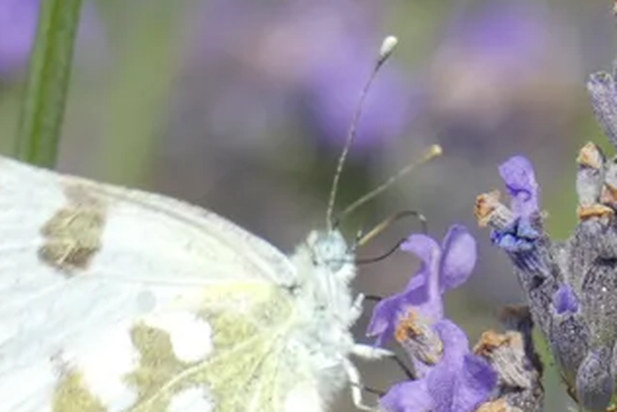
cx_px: 271
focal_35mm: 1020
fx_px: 17489
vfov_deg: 1.3
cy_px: 387
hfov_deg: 2.0
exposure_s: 1/250
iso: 80
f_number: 5.6
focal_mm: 86.7
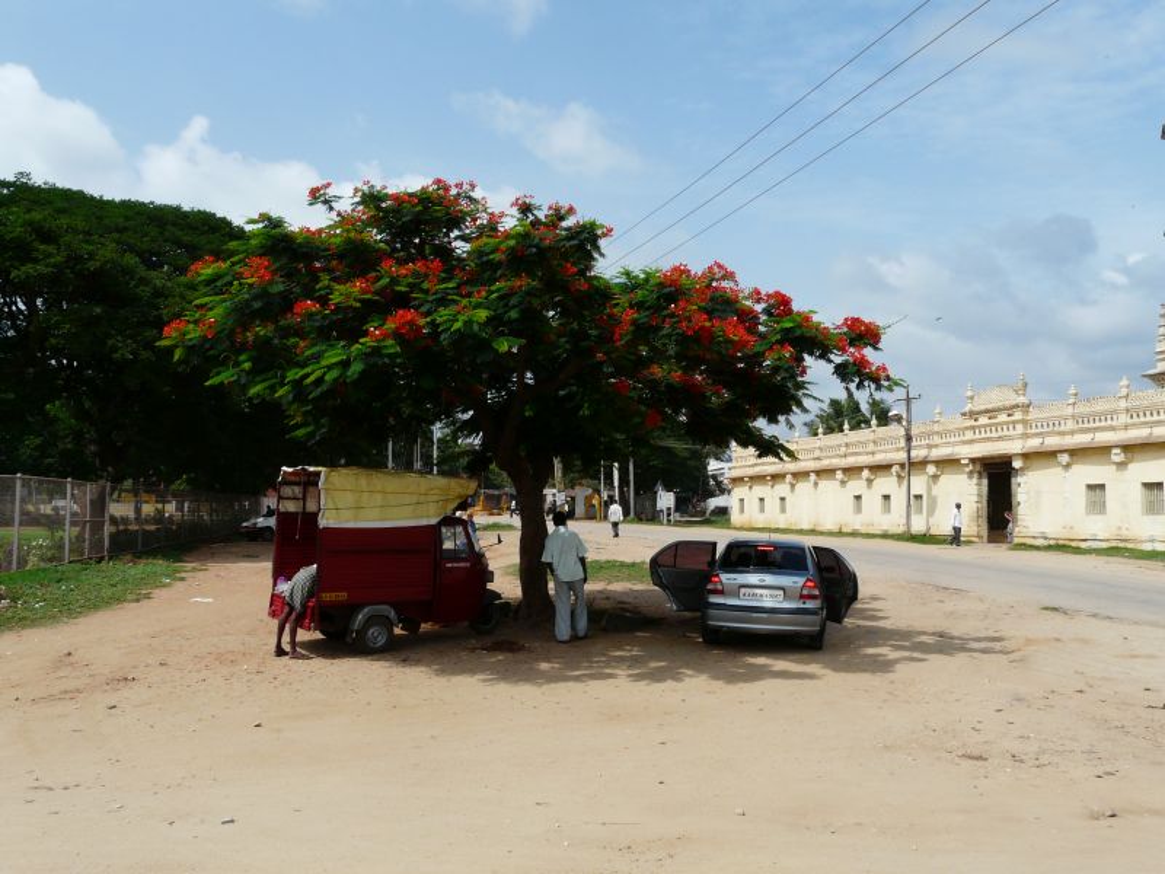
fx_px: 976
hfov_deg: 61.7
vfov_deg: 48.2
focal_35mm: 29
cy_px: 437
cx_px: 582
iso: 100
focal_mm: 4.7
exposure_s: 1/500
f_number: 6.3
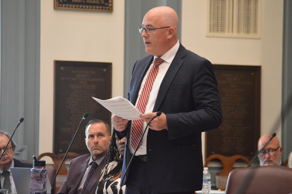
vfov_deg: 7.0
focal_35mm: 195
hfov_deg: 10.6
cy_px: 97
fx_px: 1580
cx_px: 146
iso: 6400
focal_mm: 130
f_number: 4.8
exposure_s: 1/200
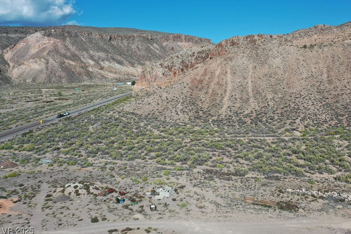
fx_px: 341
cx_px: 214
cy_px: 93
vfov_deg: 37.7
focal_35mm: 35
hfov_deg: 54.0
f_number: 2.8
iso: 100
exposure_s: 1/2500
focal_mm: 10.26
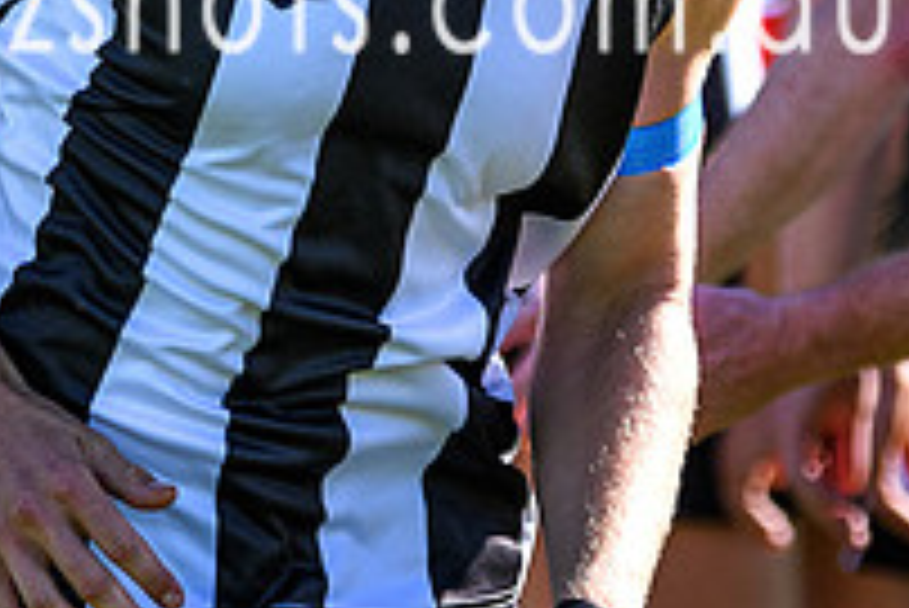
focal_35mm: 939
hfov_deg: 2.2
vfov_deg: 1.5
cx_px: 523
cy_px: -98
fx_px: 23726
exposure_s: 1/2500
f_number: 2.8
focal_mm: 135
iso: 200
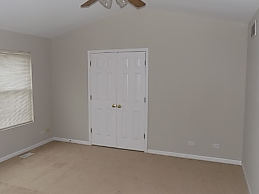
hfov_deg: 56.6
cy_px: 96
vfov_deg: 44.2
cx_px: 110
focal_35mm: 32
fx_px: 239
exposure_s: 1/30
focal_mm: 4
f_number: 3.1
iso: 220
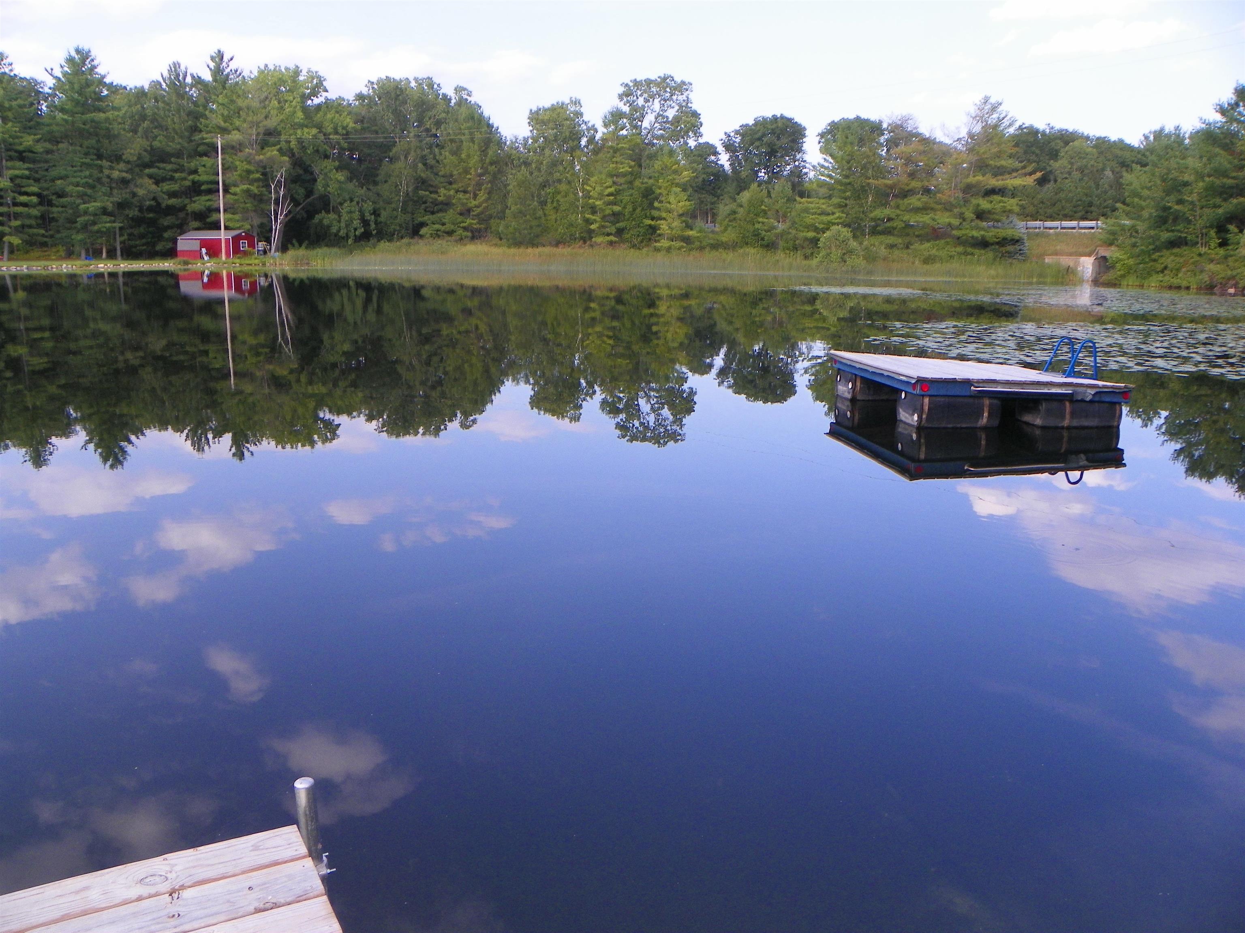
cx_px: 622
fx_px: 1007
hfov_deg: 63.4
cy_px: 466
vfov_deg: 49.7
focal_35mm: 28
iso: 64
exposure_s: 1/200
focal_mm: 5
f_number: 4
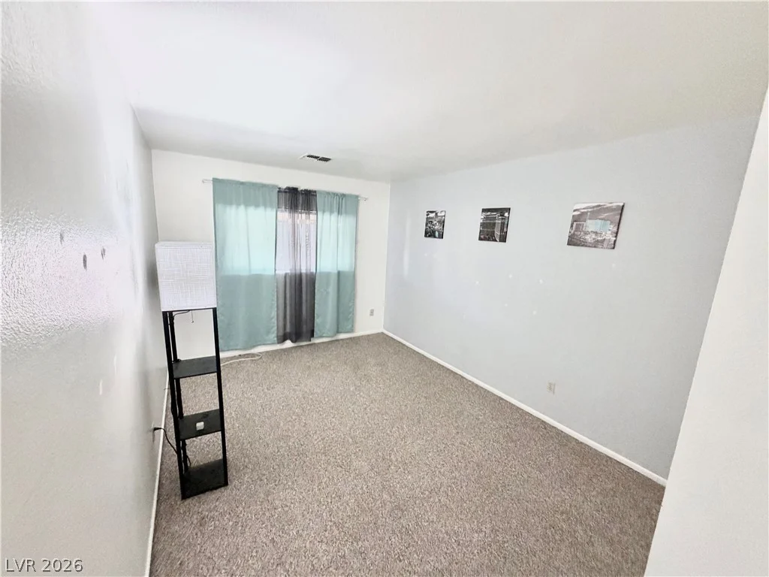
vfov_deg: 85.7
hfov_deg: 102.1
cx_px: 384
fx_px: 311
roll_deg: -1.9
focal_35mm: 14
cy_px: 288
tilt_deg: -11.8
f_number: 2.2
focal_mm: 2.22
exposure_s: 1/60
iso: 320
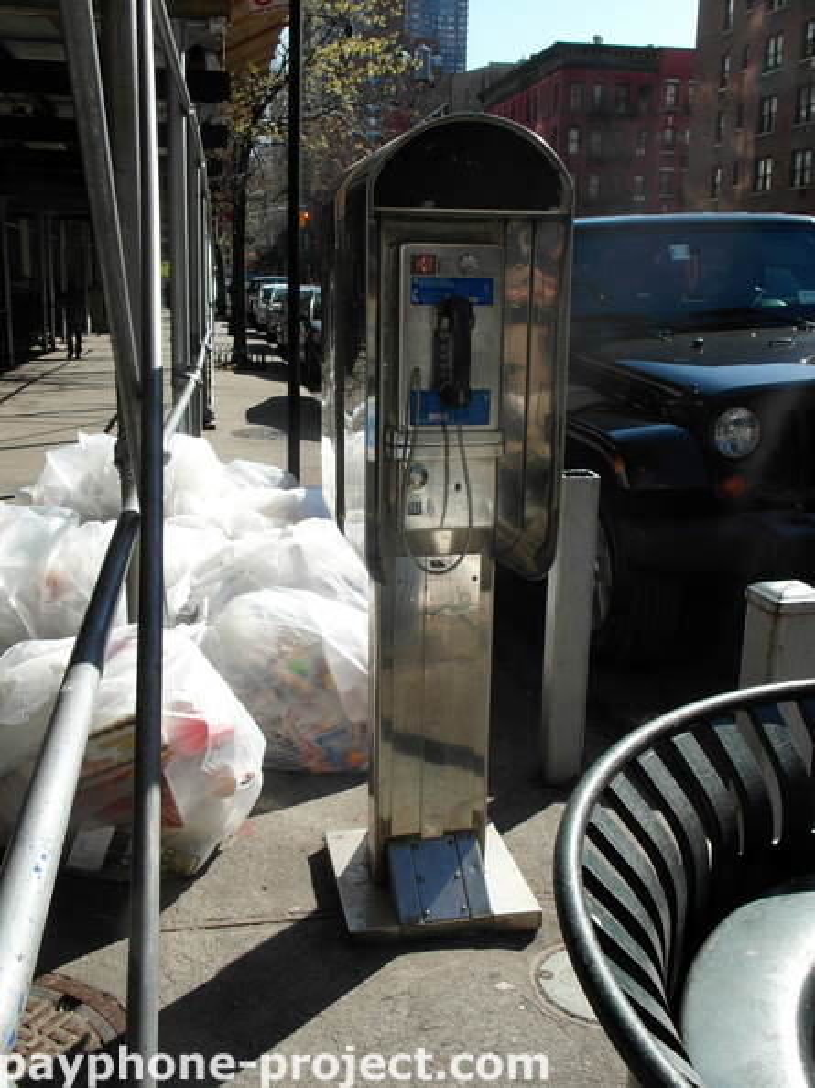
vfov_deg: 52.6
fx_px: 1100
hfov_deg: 40.7
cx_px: 408
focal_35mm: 35
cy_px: 544
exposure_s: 1/500
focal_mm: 6.2
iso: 100
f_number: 4.3
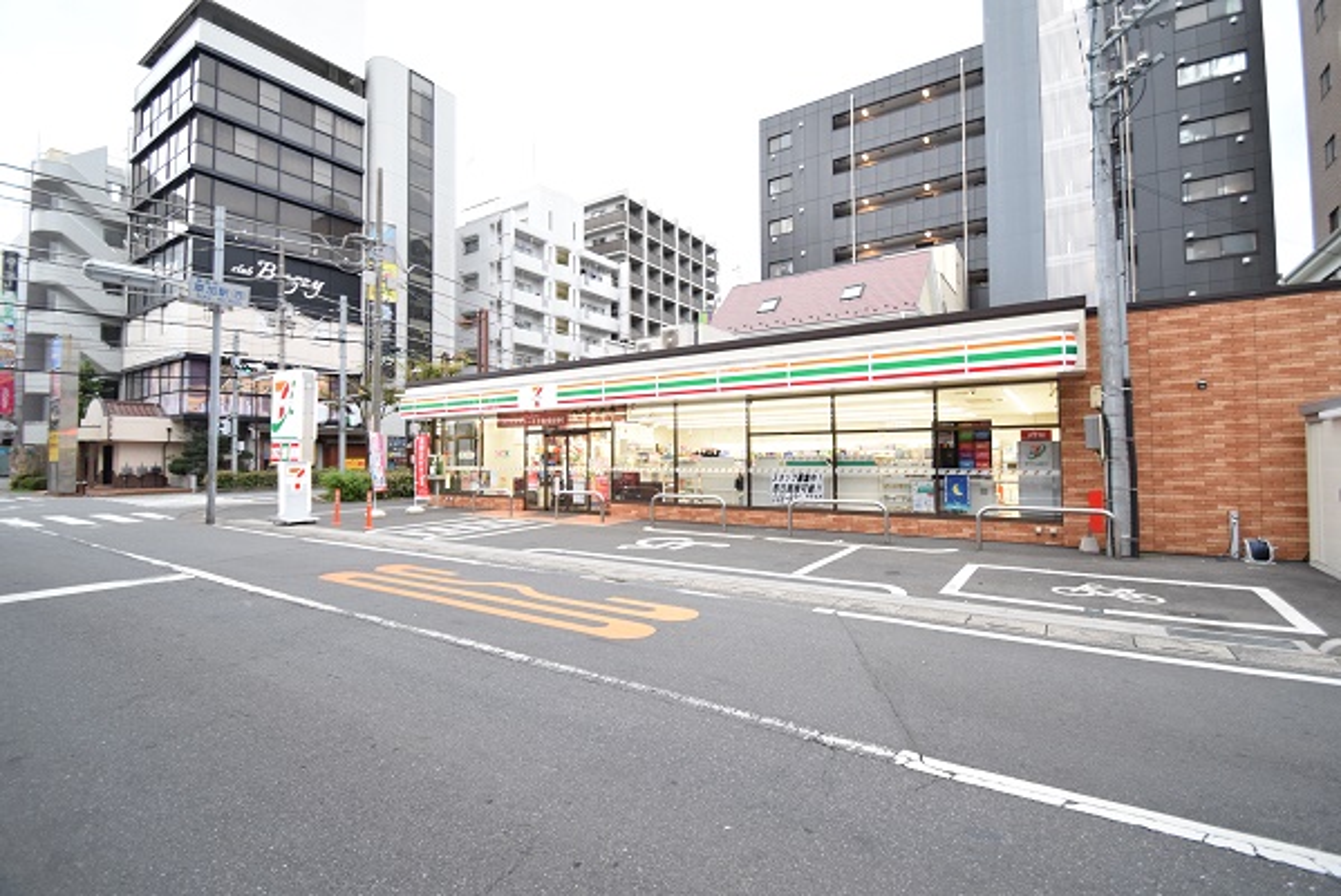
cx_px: 670
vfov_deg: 77.4
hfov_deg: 100.4
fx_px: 559
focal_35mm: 15
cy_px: 448
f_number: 5
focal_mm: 10
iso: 1600
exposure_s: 1/100
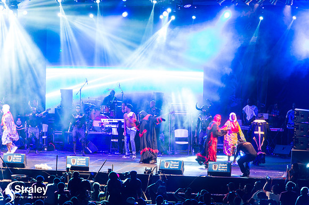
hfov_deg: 10.3
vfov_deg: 6.9
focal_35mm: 200
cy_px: 102
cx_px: 154
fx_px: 1716
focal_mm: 200
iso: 2500
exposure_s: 1/60
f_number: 5.6
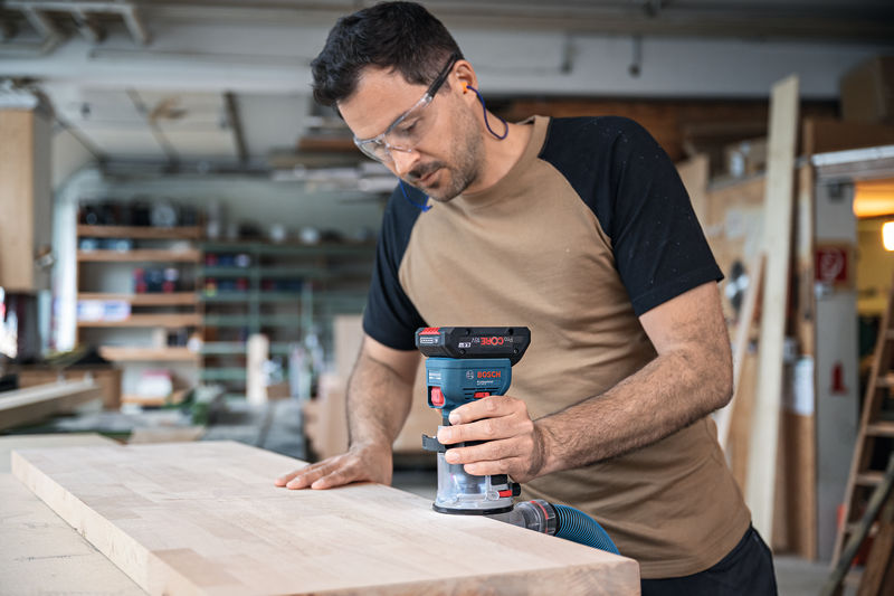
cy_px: 298
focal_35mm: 48
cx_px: 447
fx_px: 1192
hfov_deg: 41.1
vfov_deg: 28.1
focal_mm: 48
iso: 800
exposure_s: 1/200
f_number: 2.8
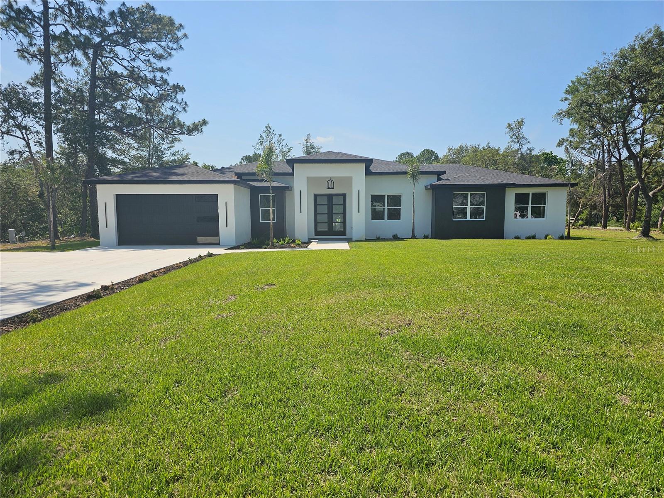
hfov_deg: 73.9
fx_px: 441
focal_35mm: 23
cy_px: 249
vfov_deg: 58.9
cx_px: 332
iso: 10
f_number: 1.7
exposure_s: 1/1108
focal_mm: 6.3
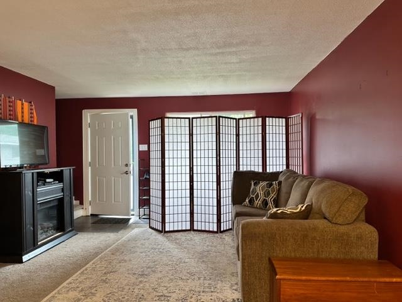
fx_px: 279
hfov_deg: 71.6
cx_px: 201
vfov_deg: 56.8
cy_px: 151
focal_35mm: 24
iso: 160
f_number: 1.78
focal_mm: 6.86
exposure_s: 1/60
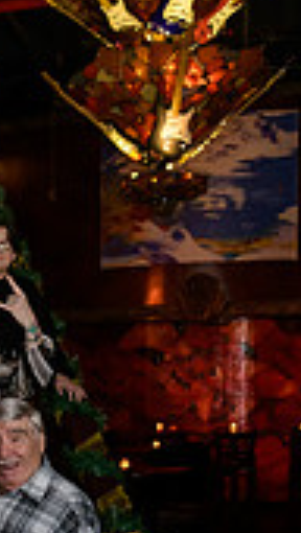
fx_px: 1019
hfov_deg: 15.9
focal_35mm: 72
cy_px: 455
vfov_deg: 28.5
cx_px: -103
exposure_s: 1/125
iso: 1600
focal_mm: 26
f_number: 3.2
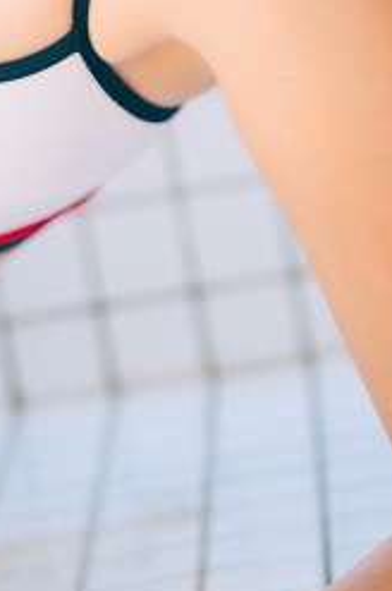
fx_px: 3718
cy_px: -196
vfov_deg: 8.9
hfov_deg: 6.0
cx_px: 73
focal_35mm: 227
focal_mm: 70
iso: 100
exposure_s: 1/400
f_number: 2.8
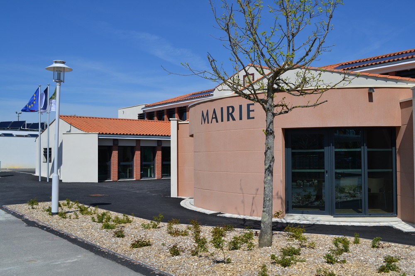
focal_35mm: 36
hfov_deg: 53.1
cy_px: 138
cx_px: 208
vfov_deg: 36.8
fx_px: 415
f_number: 9
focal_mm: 24
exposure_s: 1/320
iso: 100
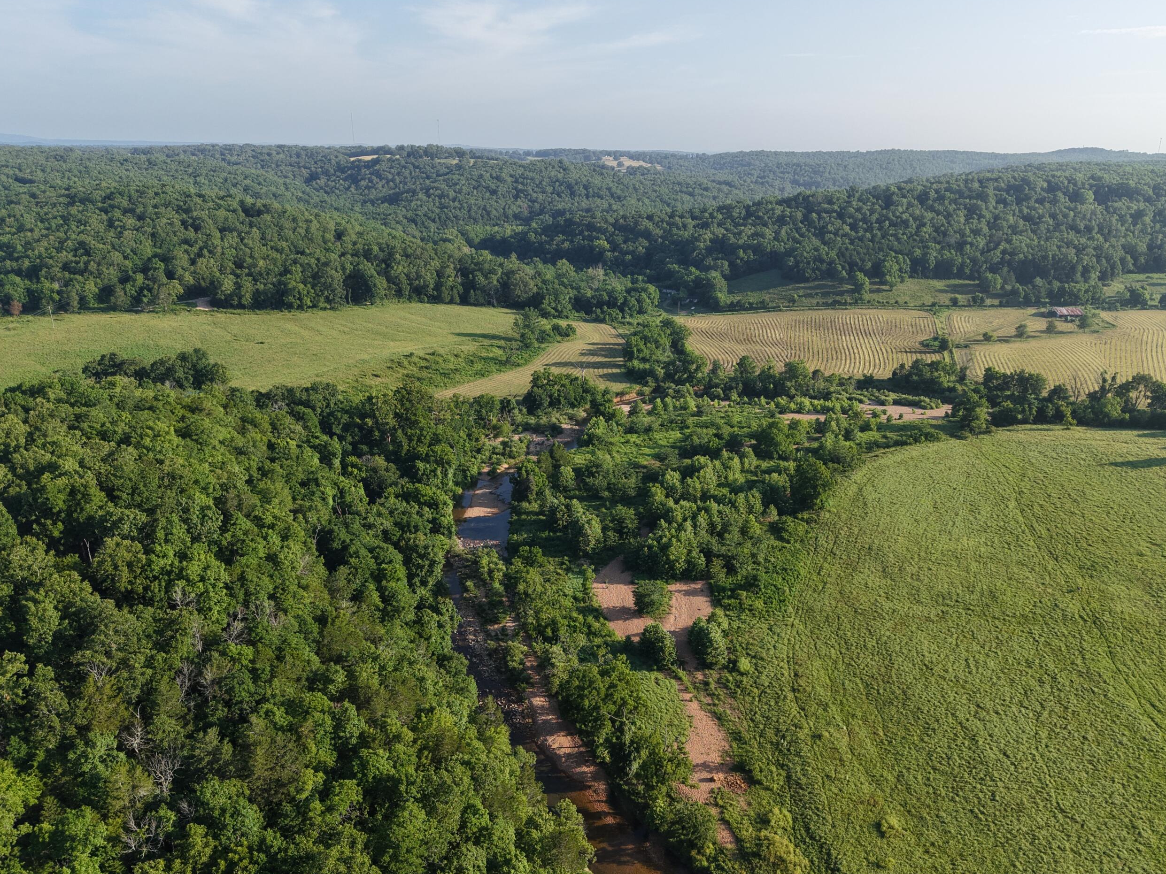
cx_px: 633
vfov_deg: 48.0
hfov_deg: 61.6
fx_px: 977
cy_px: 514
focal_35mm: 29
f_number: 1.8
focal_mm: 8.67
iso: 210
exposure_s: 1/2500
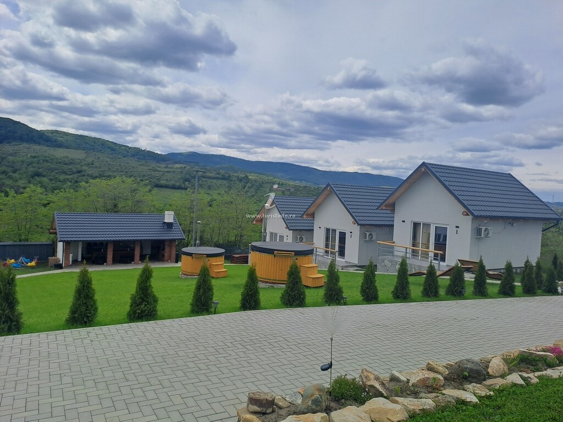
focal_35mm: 25
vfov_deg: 54.9
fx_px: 407
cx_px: 282
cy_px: 211
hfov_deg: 69.4
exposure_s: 1/2551
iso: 32
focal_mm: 4.65
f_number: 1.8
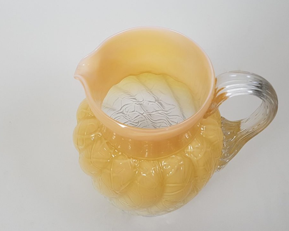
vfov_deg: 51.5
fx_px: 240
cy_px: 119
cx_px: 152
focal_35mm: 28
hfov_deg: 62.2
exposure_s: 1/50
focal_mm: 4.2
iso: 100
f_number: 1.7
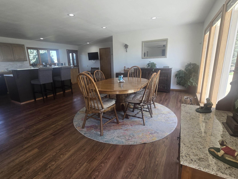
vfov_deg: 78.1
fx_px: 110
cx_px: 116
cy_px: 88
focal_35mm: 16
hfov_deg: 94.5
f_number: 2.2
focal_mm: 2.2
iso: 80
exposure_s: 1/120
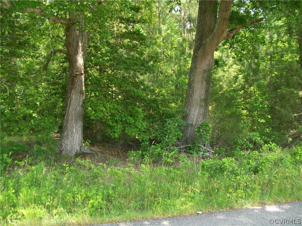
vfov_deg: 41.8
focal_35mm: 34
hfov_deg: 54.0
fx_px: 297
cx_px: 151
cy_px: 113
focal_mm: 6.1
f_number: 2.7
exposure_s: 1/100
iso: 64
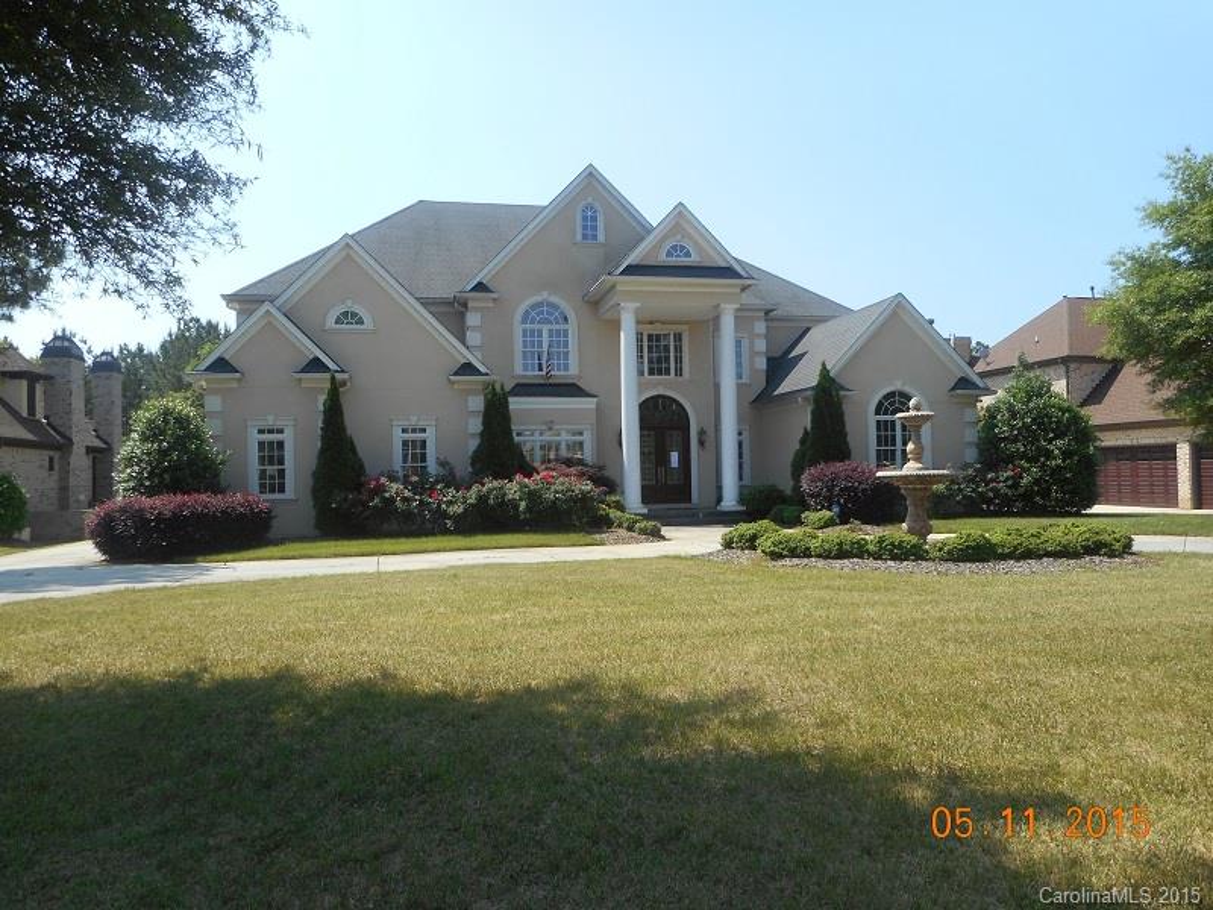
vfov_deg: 54.9
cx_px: 606
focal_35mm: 25
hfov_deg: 69.4
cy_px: 455
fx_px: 876
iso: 80
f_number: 3.7
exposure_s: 1/400
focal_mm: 4.5
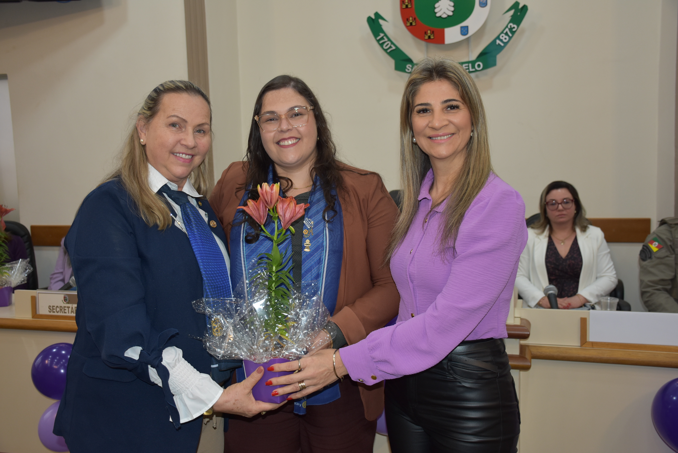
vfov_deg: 38.4
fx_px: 650
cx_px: 339
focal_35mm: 34
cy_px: 226
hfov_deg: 55.1
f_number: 3.8
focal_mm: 23
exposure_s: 1/60
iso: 400
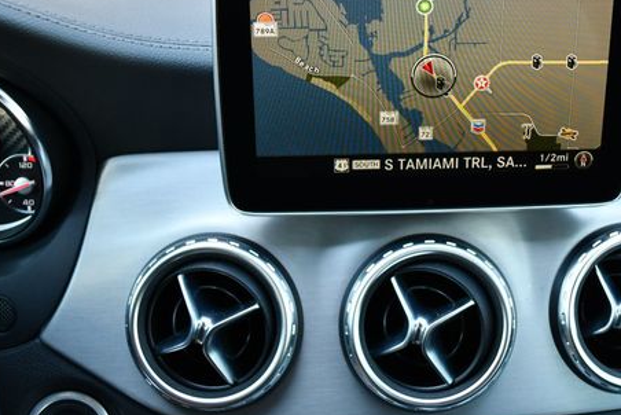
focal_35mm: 51
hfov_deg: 38.5
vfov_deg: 26.3
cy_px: 131
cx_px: 403
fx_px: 880
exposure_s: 1/160
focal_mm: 18
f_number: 3.5
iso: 800
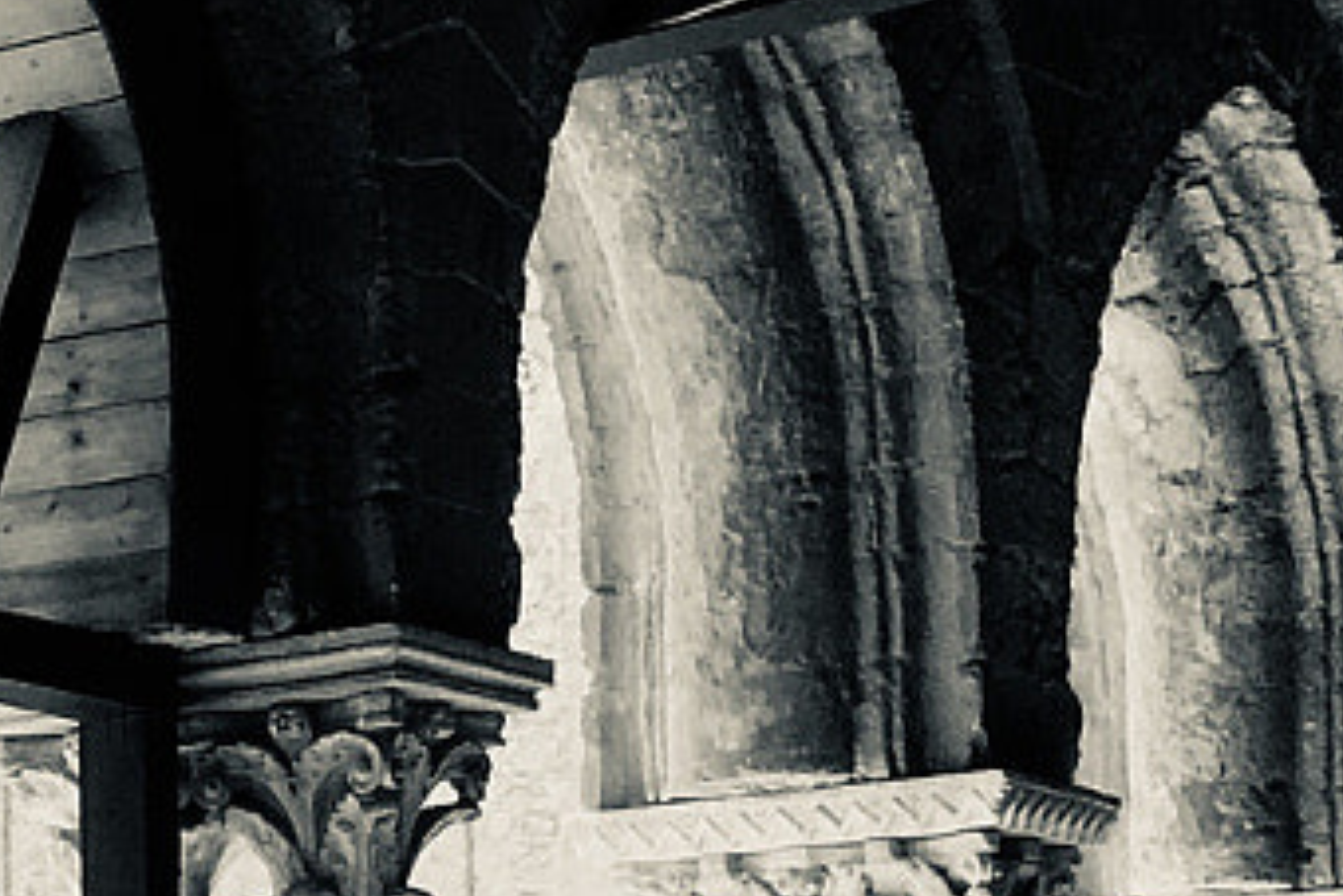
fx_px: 5299
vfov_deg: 9.4
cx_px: -1698
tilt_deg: +2.9
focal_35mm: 142
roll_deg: +0.3
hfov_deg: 12.1
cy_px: 1295
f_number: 2.2
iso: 25
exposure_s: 1/345
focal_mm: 4.15
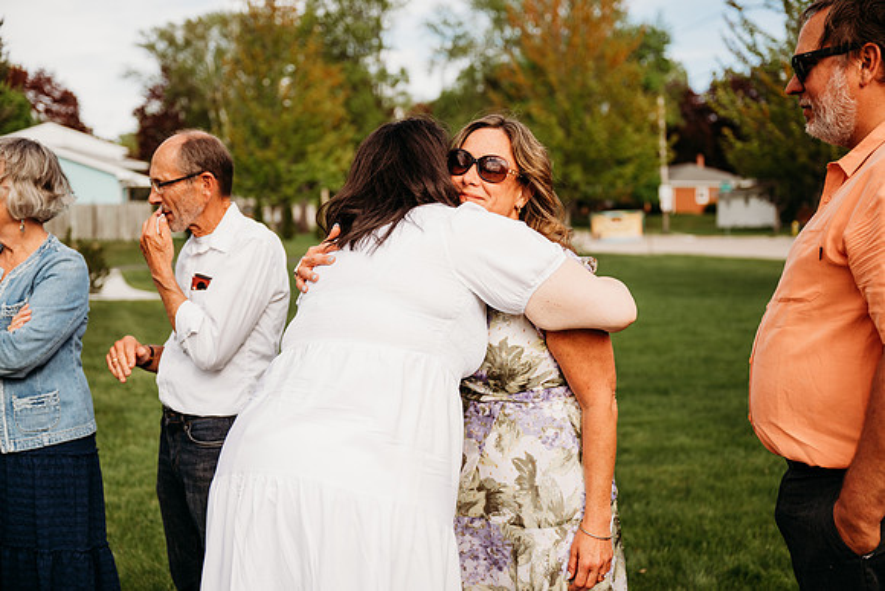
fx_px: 1156
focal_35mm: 47
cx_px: 442
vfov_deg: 28.7
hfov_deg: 41.9
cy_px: 296
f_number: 2.8
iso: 200
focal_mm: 47
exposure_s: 1/1600
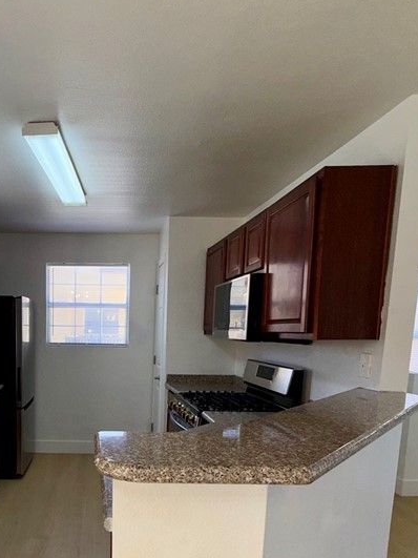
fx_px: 435
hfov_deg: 48.6
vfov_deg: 62.9
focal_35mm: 27
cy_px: 391
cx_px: 88
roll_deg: -1.6
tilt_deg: -7.0
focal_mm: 2.22
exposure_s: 1/122
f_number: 2.2
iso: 20
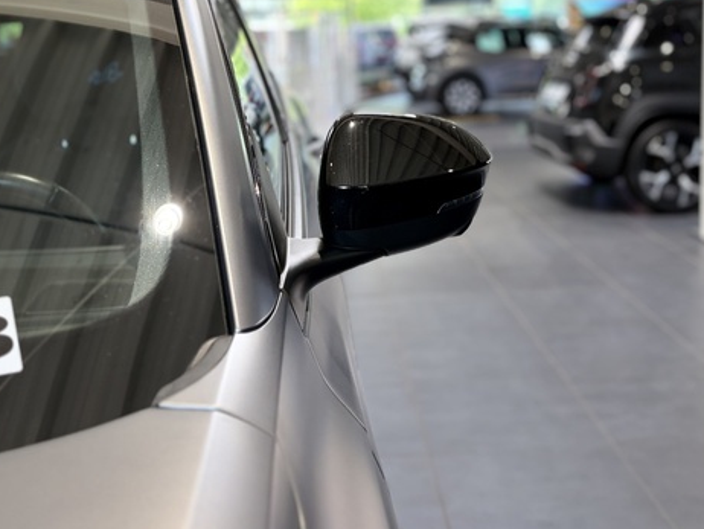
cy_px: 169
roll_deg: +1.3
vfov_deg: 31.9
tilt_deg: -7.5
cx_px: 343
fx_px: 916
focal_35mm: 45
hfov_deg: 42.1
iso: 80
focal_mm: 5.96
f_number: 1.6
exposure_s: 1/125
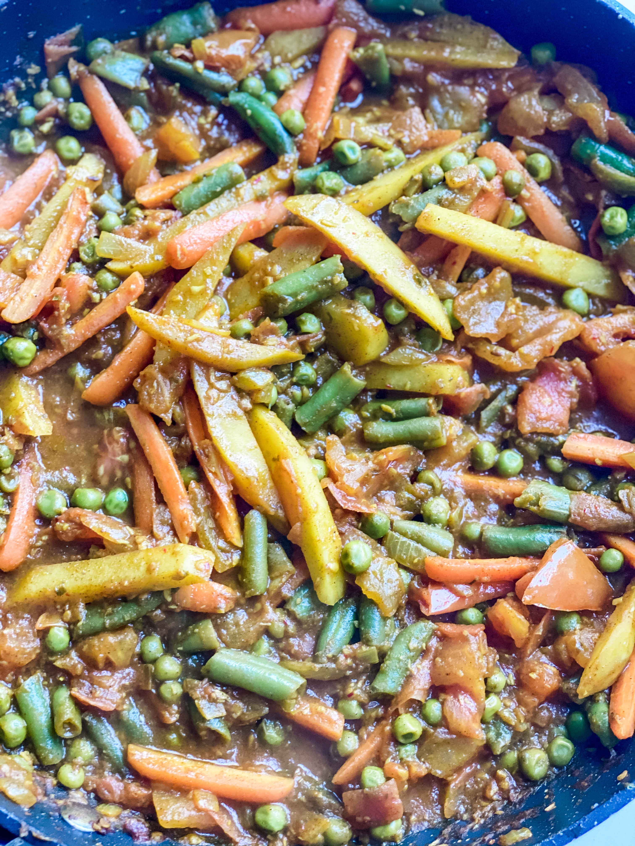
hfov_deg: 28.0
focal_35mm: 52
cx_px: 318
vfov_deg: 36.8
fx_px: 1272
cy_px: 423
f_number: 2
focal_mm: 6
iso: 250
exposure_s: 1/40
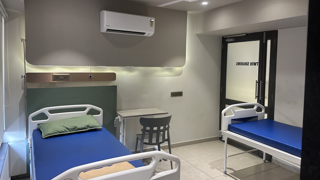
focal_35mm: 27
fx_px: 229
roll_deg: -1.1
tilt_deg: -2.3
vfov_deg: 42.8
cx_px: 161
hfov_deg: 69.9
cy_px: 75
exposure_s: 1/100
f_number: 1.78
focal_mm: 6.86
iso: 125
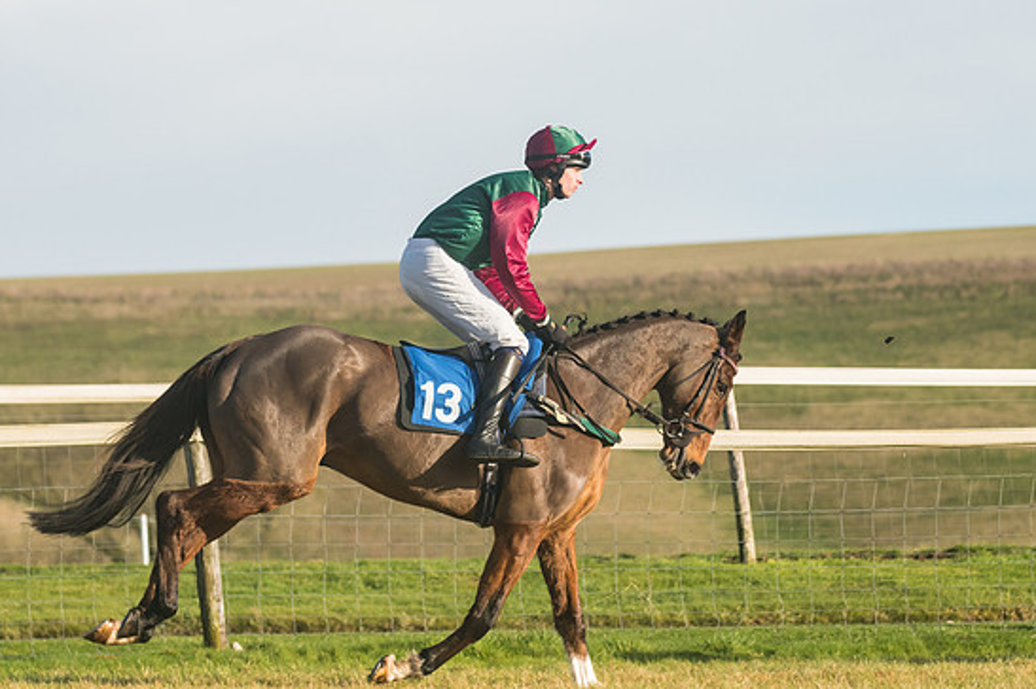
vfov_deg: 5.6
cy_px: 335
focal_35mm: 246
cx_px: 532
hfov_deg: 8.4
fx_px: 7075
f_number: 5
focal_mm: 155
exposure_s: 1/5000
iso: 400
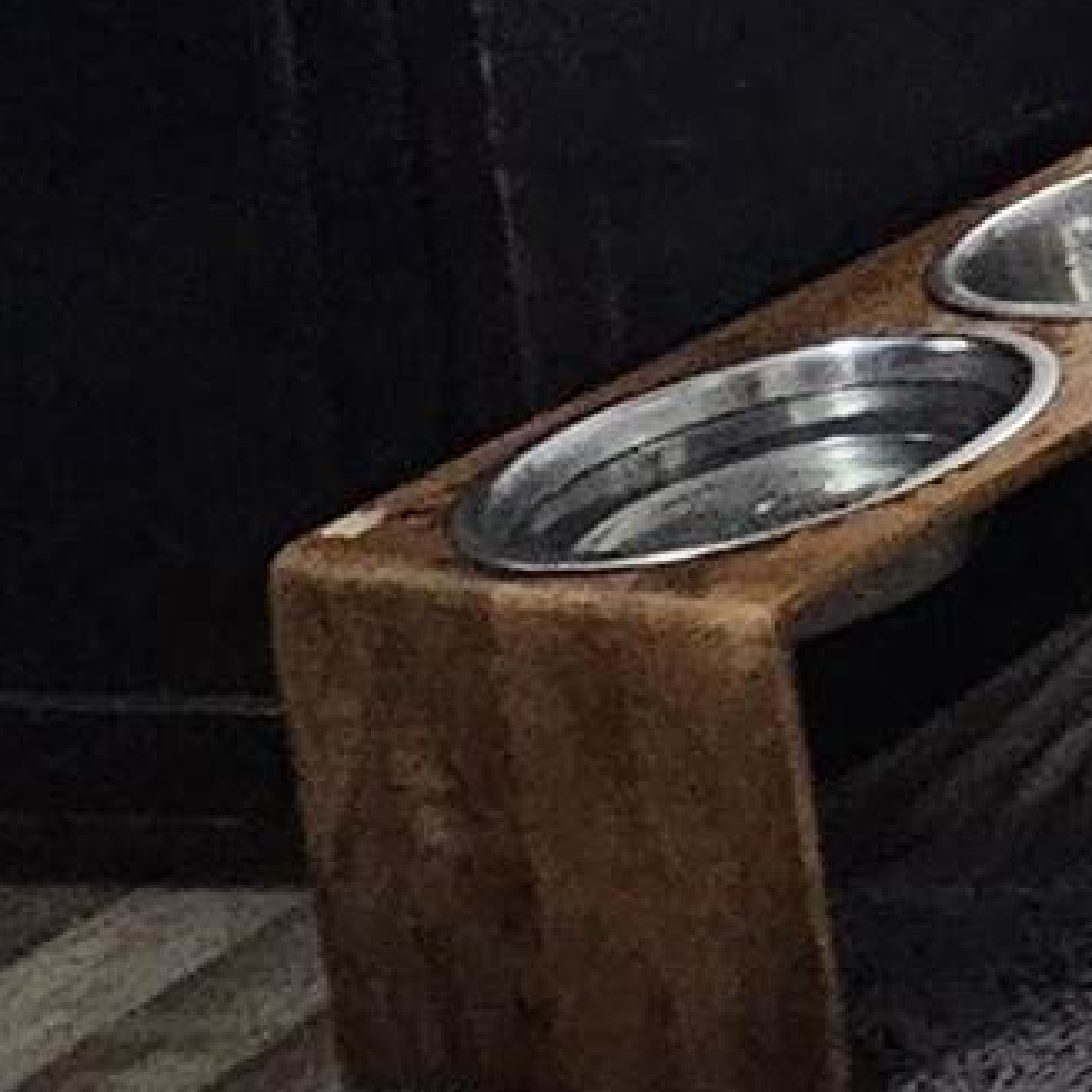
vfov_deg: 13.7
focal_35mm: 108
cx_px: 4111
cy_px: -1089
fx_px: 3855
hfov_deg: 8.8
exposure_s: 1/40
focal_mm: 2.2
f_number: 2.2
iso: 320
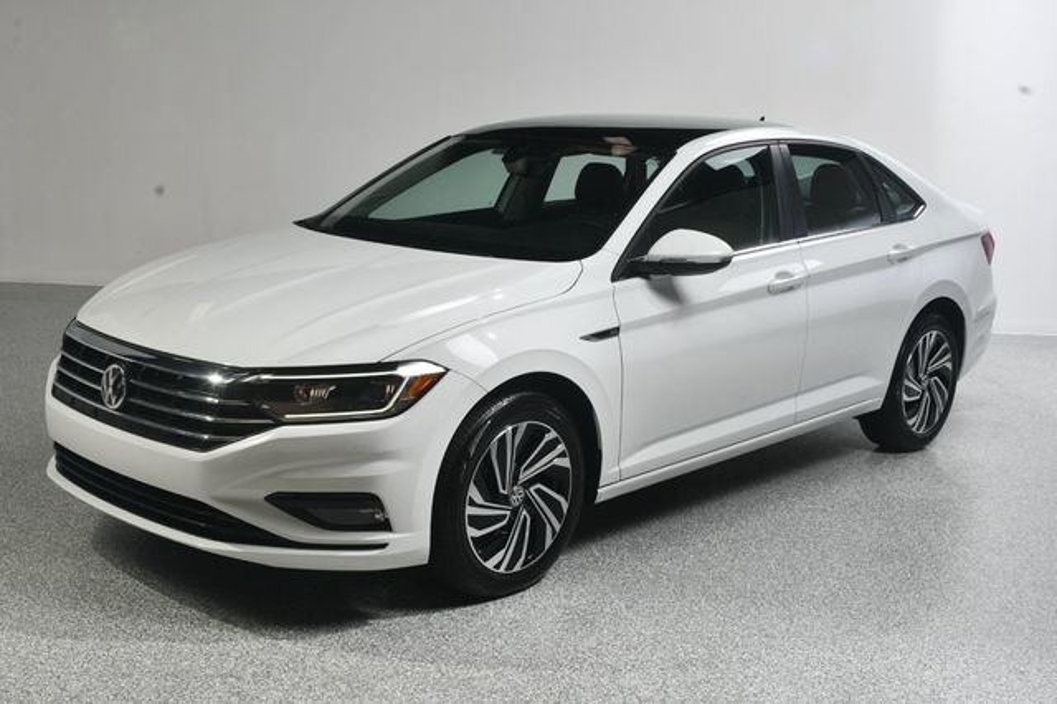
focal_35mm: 45
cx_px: 528
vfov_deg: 29.8
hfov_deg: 43.6
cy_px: 352
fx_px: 1321
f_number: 14
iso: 100
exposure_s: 1/160
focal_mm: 30
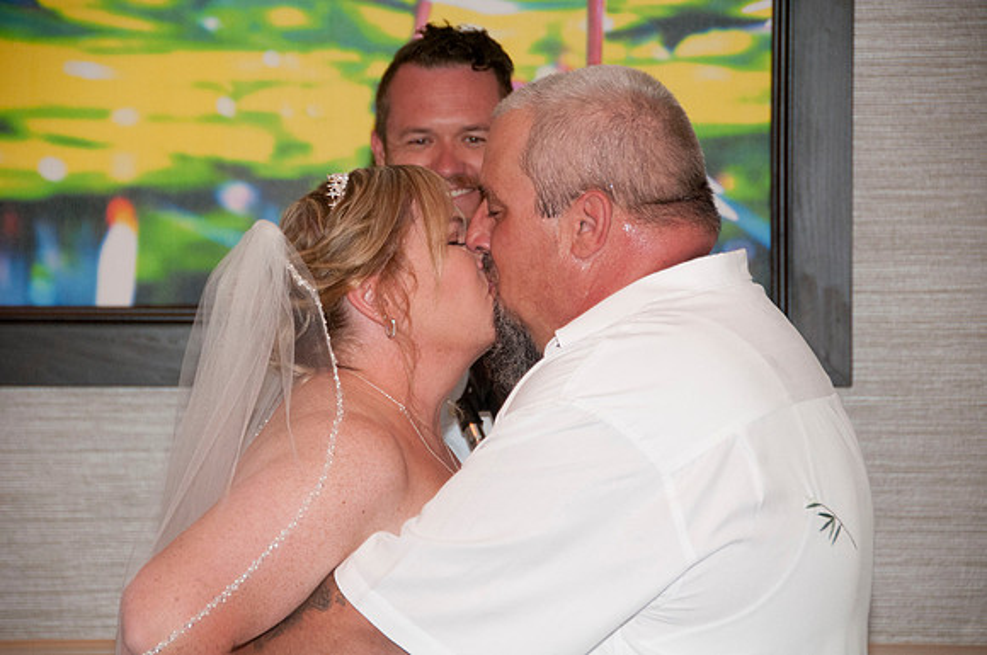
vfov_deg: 8.7
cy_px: 328
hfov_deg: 13.1
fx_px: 4312
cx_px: 494
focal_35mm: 158
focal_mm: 105
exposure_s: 1/60
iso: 800
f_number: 5.6
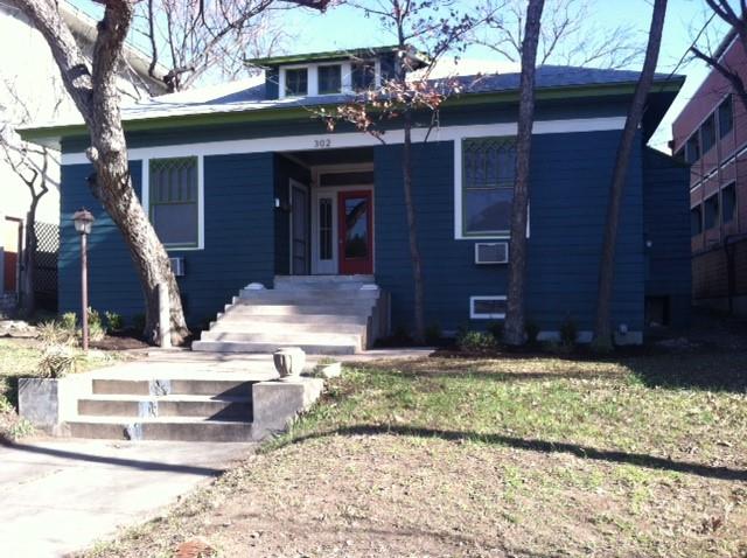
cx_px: 374
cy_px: 279
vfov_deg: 40.6
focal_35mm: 35
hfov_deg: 52.7
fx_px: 754
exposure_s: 1/270
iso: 80
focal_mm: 3.85
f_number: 2.8
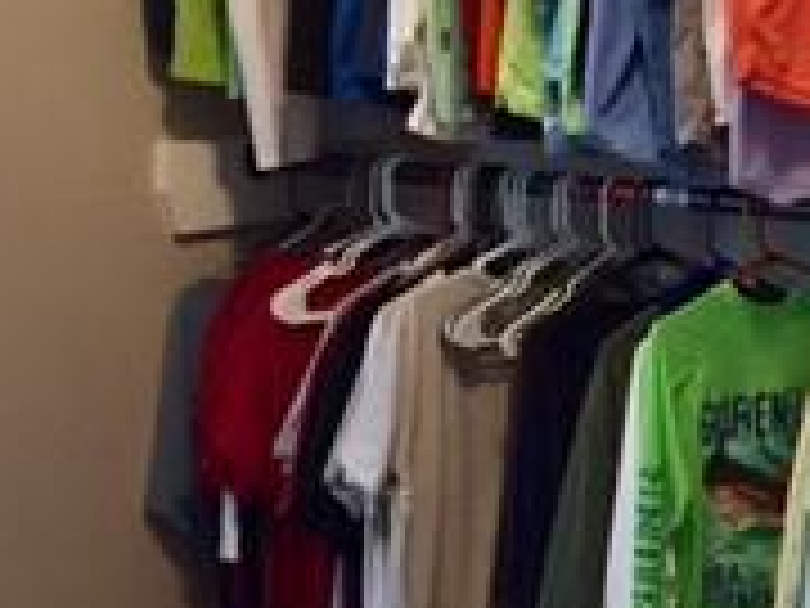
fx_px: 2410
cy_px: 99
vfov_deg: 14.3
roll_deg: -1.3
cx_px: 882
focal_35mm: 103
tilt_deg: -6.4
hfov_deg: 18.4
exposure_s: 1/30
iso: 250
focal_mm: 4.15
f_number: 2.2
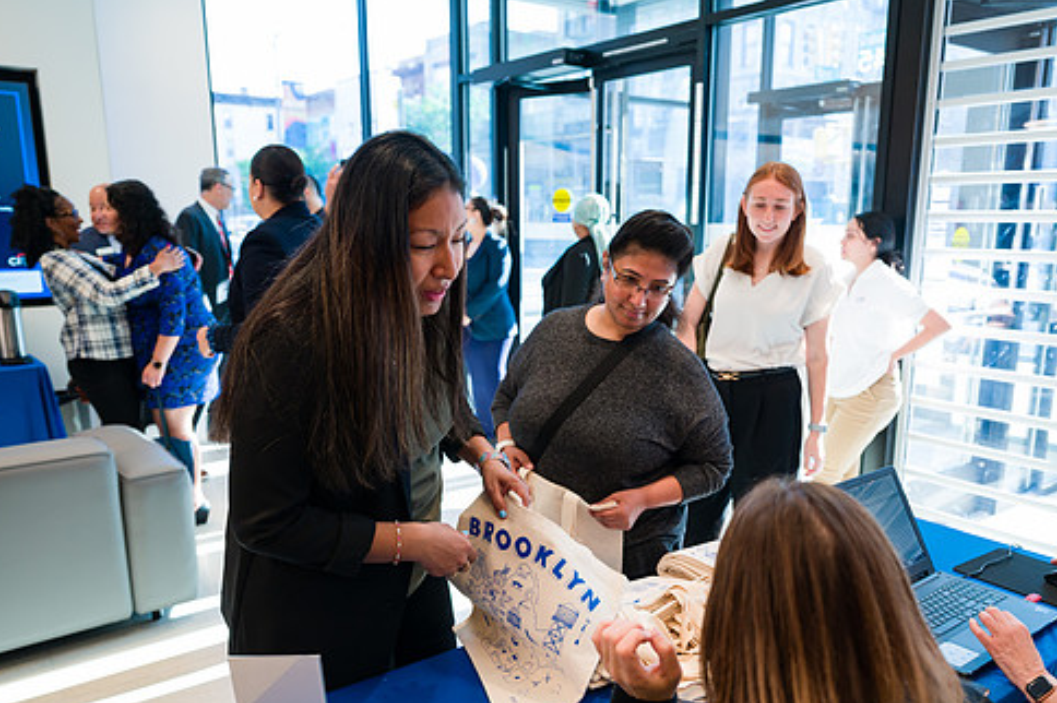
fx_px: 851
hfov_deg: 63.7
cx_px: 548
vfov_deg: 44.8
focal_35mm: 29
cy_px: 404
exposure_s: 1/200
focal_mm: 24
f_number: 3.2
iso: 500
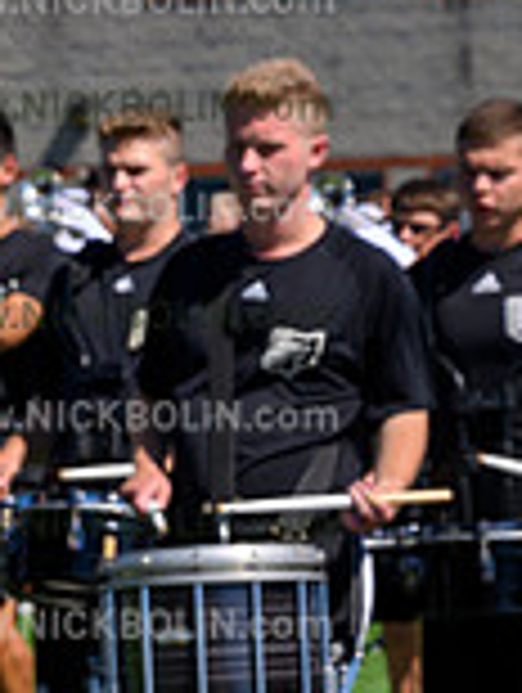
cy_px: 628
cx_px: -720
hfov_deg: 5.7
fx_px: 5073
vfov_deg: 7.8
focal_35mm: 253
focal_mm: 70
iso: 160
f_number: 8
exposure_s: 1/500
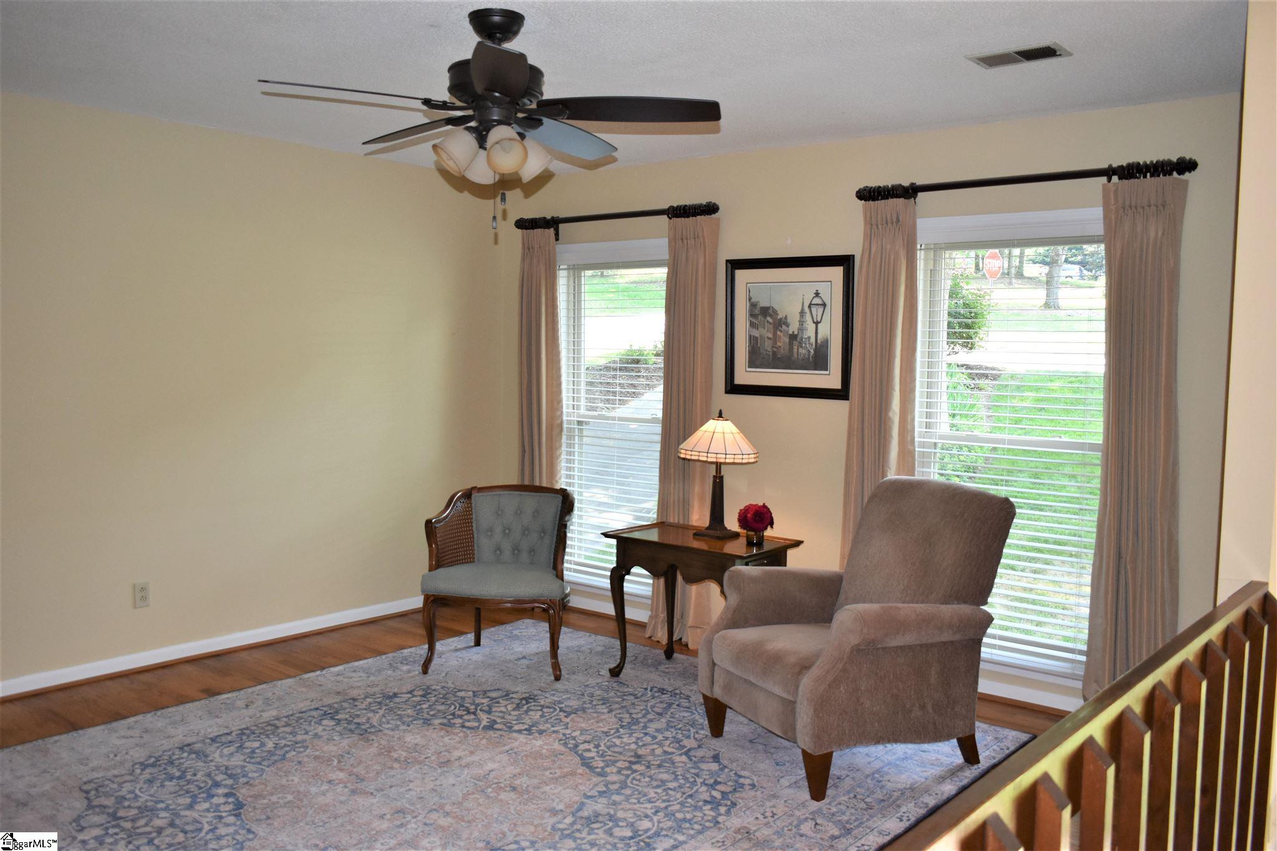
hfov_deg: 61.9
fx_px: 1064
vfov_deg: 43.6
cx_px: 638
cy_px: 426
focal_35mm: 30
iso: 800
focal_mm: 20
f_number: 4.5
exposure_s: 1/200
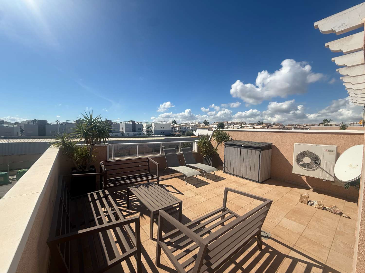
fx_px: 148
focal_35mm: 14
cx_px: 182
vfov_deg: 85.7
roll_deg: -2.5
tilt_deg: -2.1
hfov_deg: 102.1
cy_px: 136
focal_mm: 2.22
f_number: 2.2
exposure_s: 1/3663
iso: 50
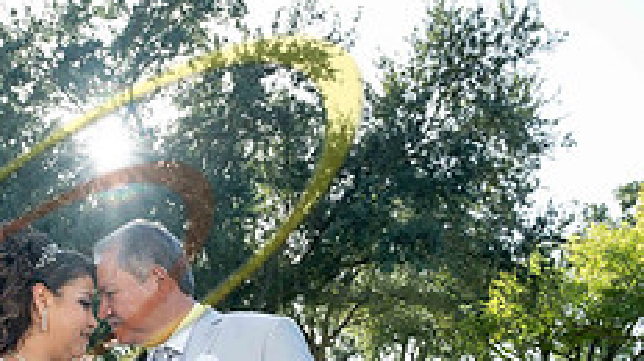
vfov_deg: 26.3
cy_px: 387
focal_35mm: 42
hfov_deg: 46.2
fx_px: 717
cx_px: 142
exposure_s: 1/800
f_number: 4.5
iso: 500
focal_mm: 16
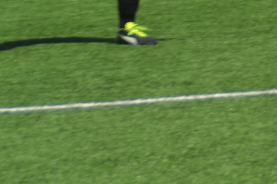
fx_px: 5477
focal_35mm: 712
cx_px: 717
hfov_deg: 2.9
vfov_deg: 1.9
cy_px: -187
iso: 100
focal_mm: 86
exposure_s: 1/500
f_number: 8
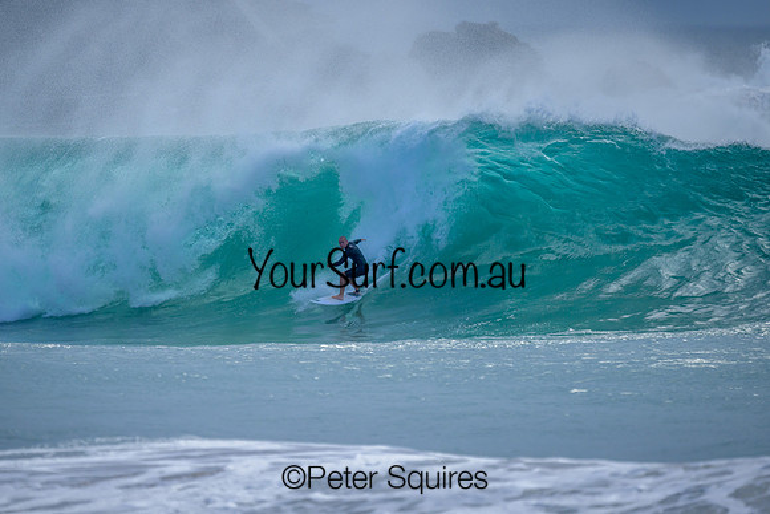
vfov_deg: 1.7
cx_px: 385
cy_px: 257
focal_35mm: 800
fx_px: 17114
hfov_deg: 2.6
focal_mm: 800
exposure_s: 1/2000
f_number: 6.3
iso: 450
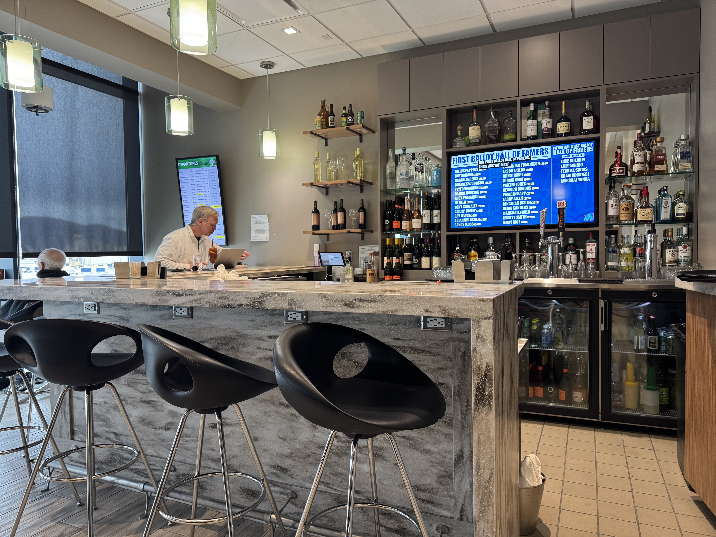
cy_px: 268
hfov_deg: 71.6
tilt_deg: -2.6
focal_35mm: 24
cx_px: 358
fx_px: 496
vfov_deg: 56.8
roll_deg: +0.9
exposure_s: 1/60
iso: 160
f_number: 1.78
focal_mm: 6.76
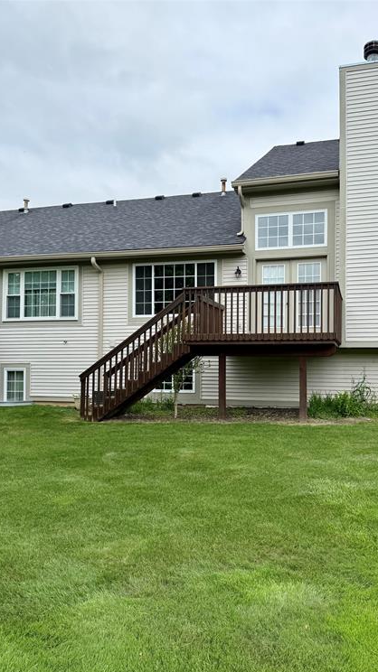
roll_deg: -0.5
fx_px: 482
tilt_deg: +2.3
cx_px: 226
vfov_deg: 69.9
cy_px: 346
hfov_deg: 42.7
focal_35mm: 27
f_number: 1.78
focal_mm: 6.76
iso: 80
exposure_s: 1/3021
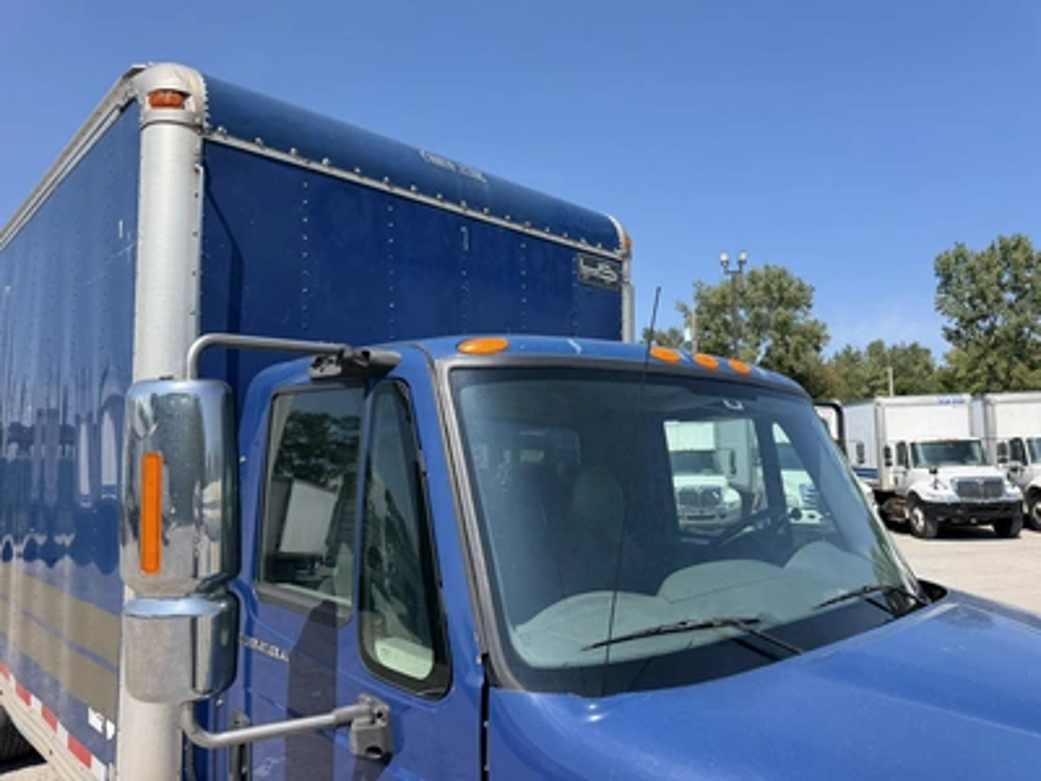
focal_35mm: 24
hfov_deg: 71.6
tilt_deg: +6.2
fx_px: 722
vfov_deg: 56.8
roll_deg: -0.3
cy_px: 390
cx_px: 520
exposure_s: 1/4167
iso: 100
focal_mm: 6.76
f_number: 1.78
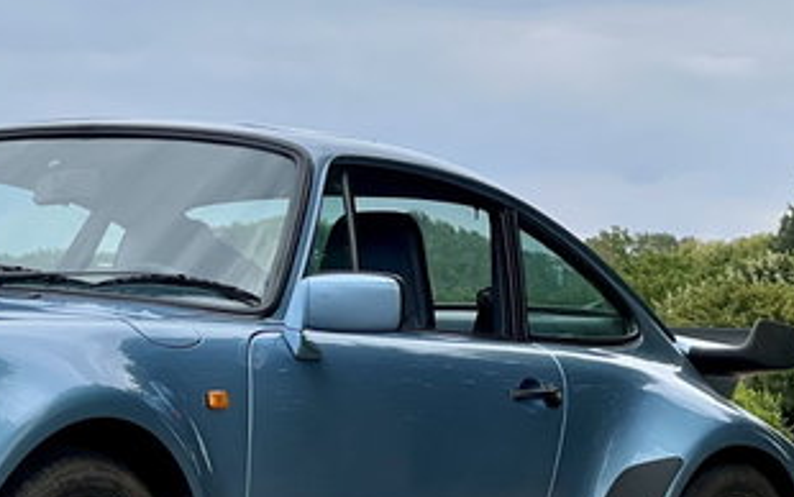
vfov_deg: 6.5
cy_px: 328
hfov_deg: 10.3
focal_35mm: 202
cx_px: 8
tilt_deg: +1.5
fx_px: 4373
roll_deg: +1.0
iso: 32
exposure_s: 1/485
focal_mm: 9
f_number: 2.8
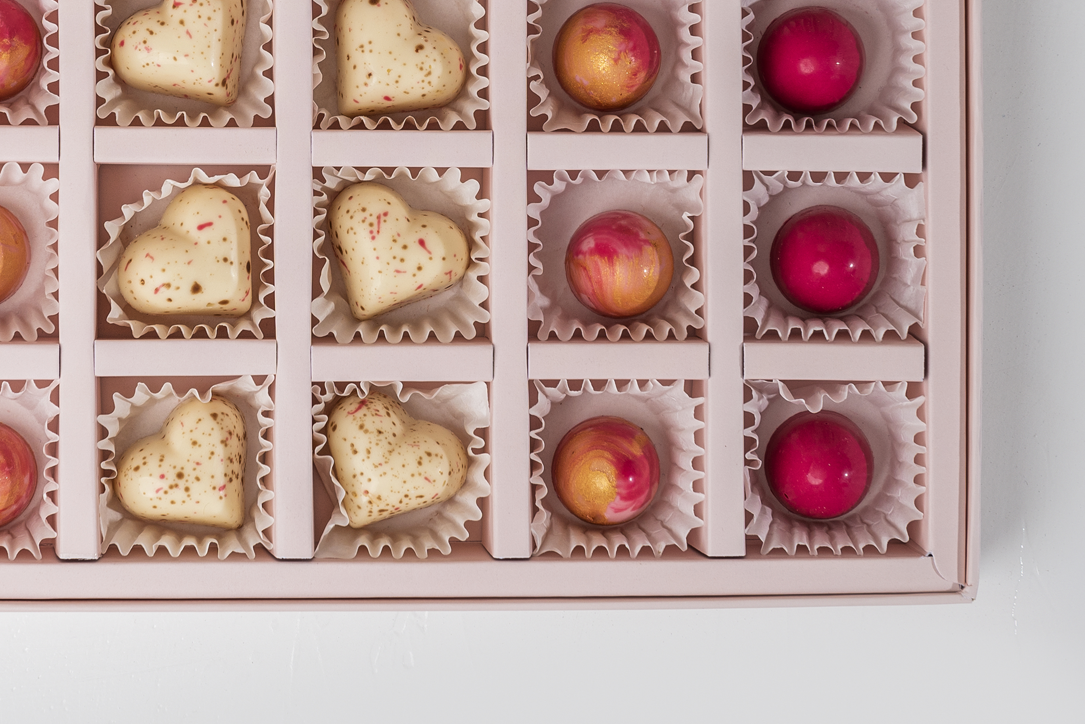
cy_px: 90
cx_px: 282
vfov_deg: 13.7
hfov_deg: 20.5
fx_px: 2984
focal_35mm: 99
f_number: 8
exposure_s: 1/160
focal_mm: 45
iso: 100
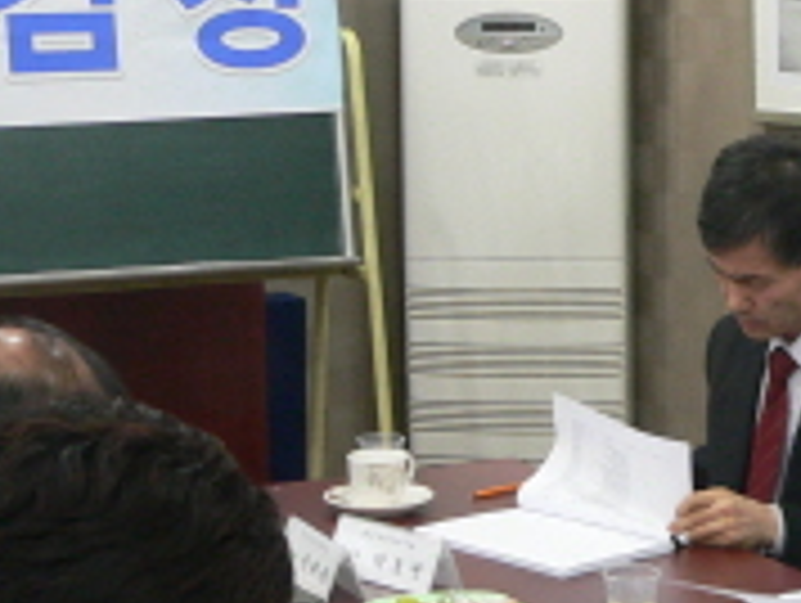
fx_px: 2340
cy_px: 425
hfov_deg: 18.8
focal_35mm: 101
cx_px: 832
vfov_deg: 14.6
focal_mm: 6
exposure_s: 1/15
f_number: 2.8
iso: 200
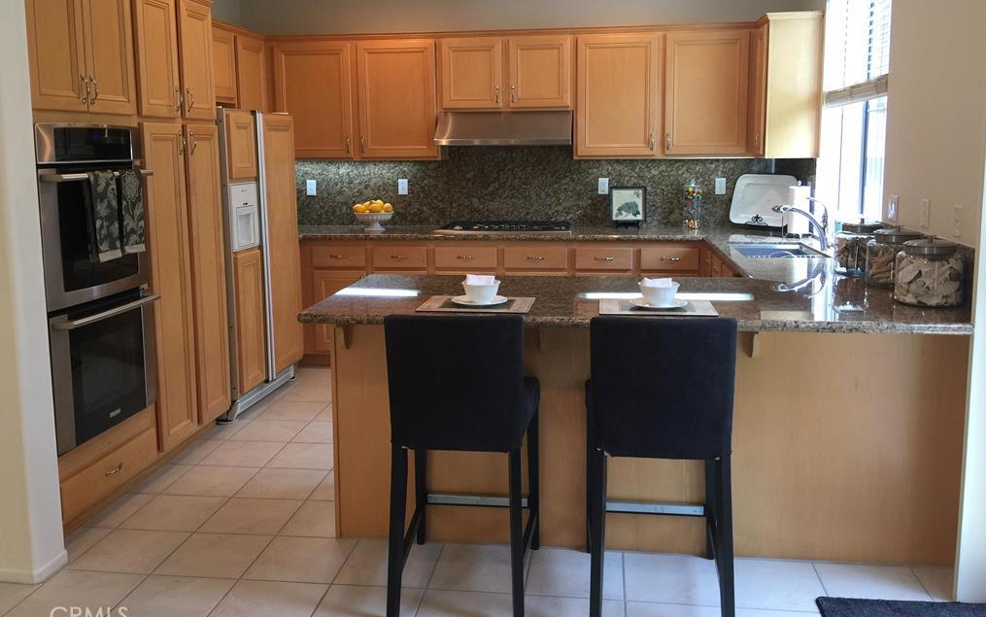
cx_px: 490
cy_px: 257
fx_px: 833
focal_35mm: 31
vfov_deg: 40.5
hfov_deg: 61.2
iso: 40
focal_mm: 4.15
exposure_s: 1/15
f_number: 2.2
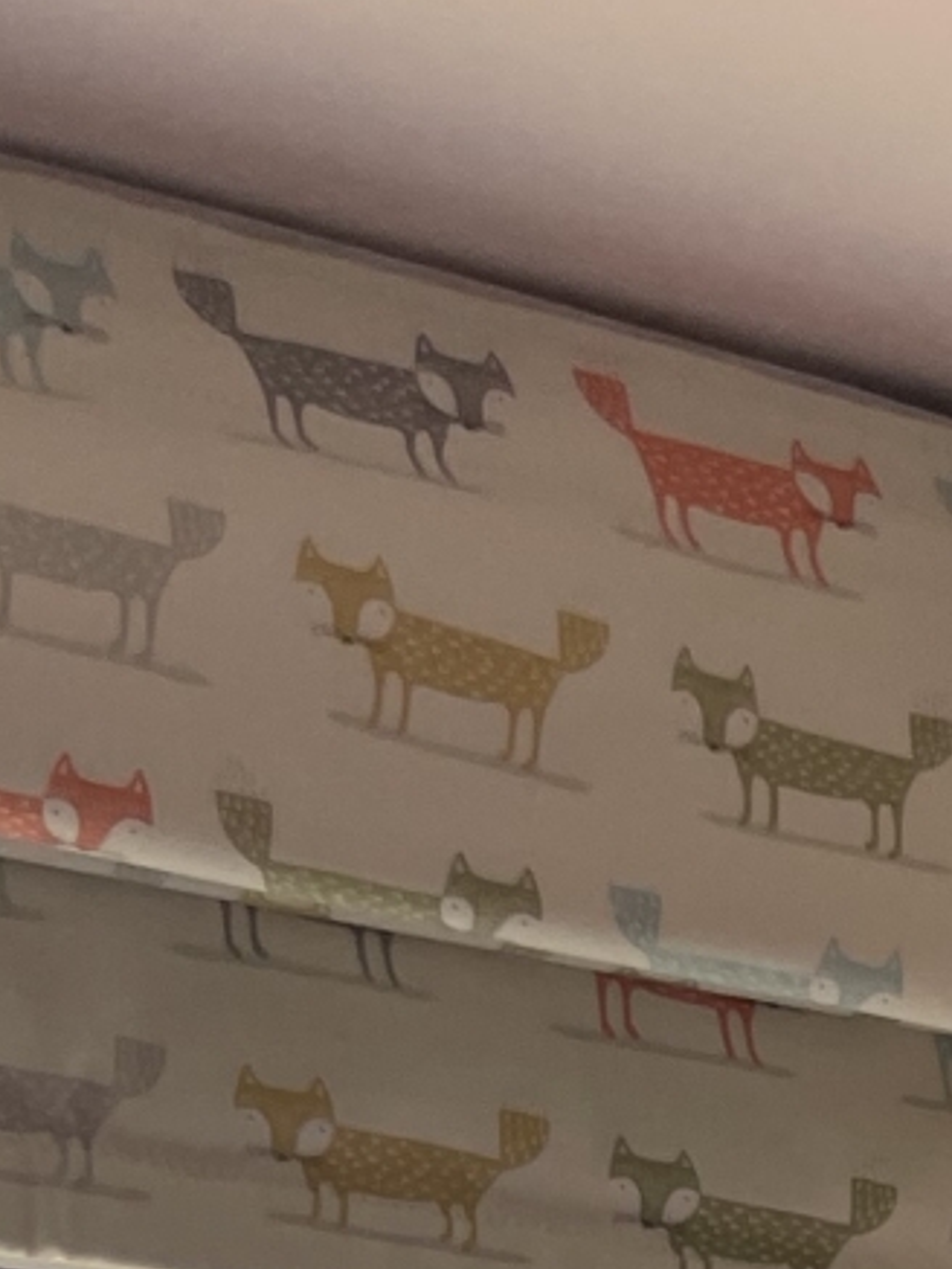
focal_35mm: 127
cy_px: 3010
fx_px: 4655
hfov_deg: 10.7
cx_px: 1858
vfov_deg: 12.4
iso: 64
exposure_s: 1/121
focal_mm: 4.2
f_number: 1.6
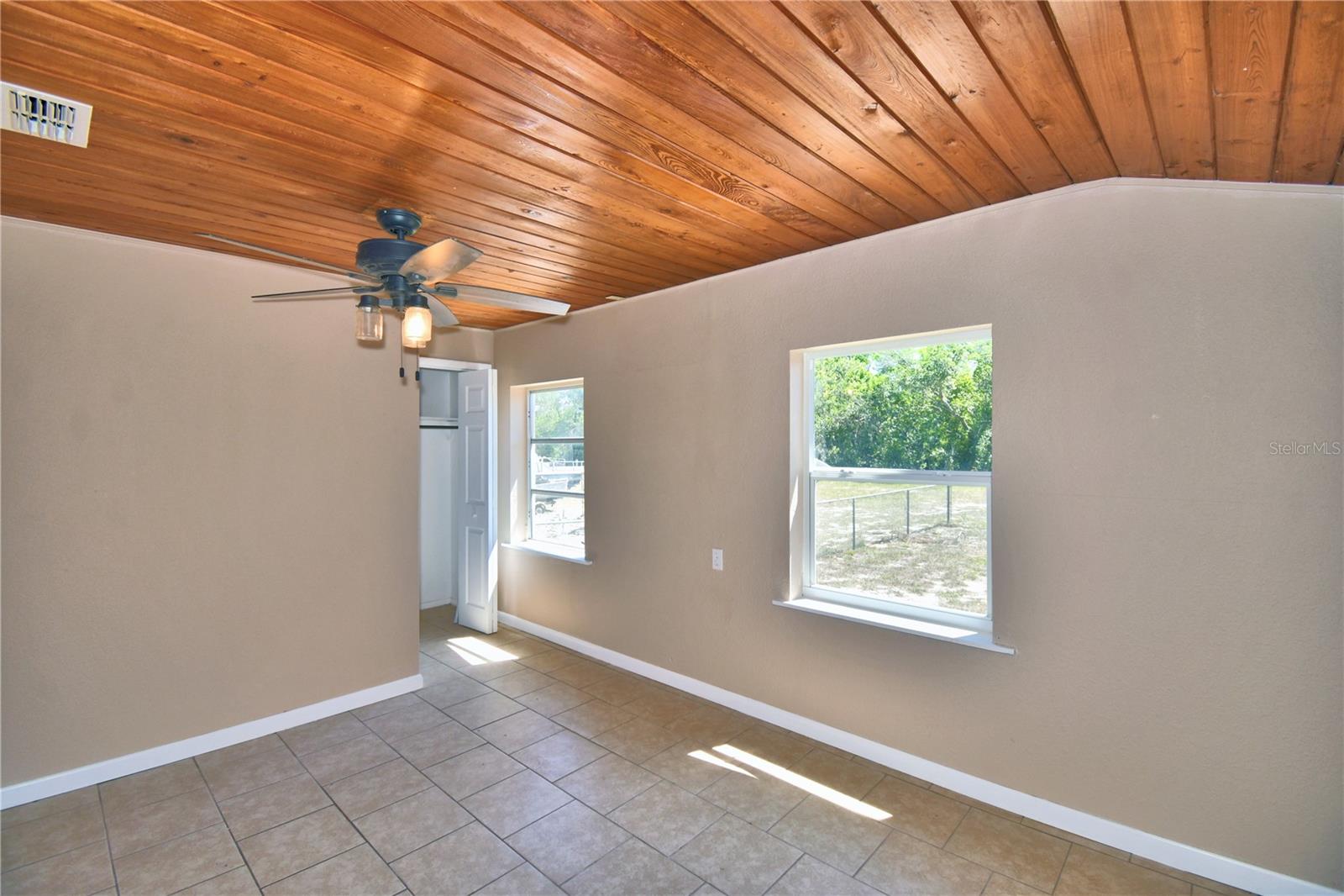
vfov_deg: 77.3
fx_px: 560
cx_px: 672
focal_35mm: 15
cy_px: 448
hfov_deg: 100.4
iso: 100
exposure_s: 1/160
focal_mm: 10
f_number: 4.5
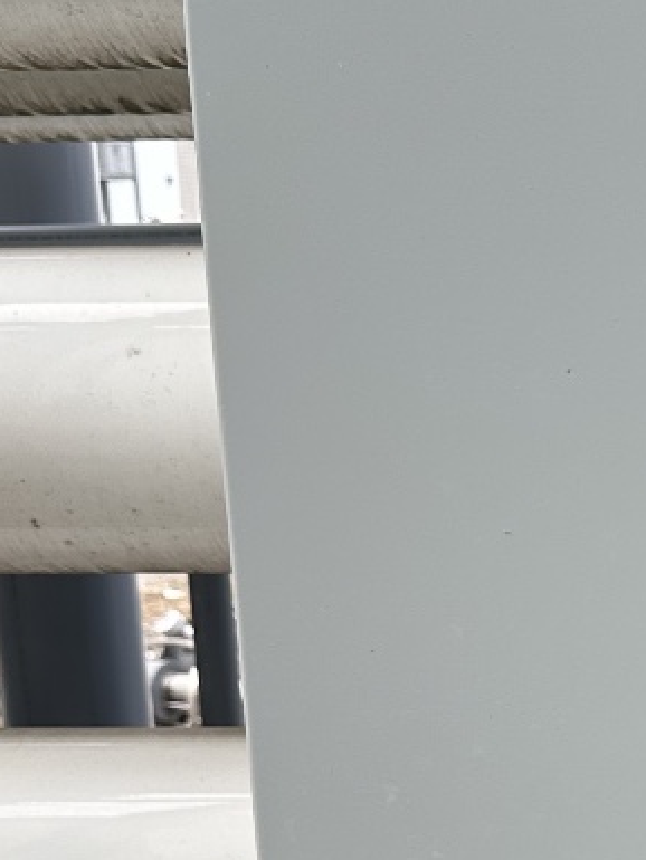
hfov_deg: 16.2
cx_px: 970
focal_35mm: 83
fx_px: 2064
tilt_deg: -10.9
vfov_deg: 23.0
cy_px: 767
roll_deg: +2.0
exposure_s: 1/756
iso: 80
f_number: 1.78
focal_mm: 6.86
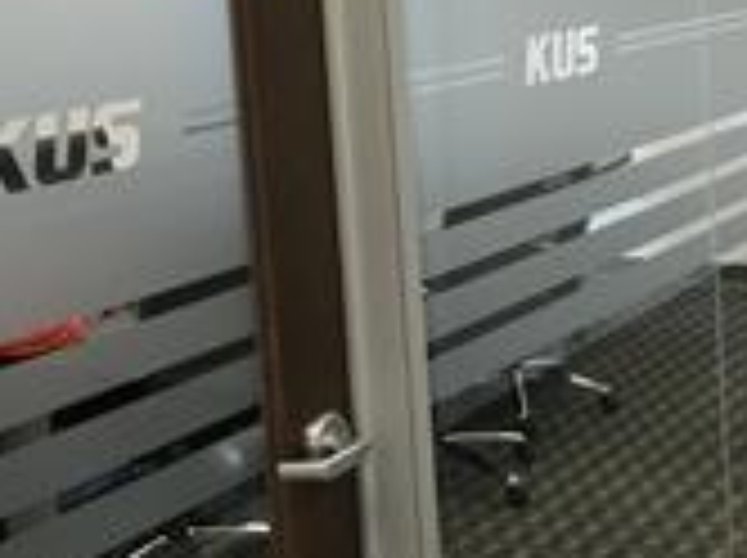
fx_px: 1508
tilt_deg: -4.7
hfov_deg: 27.8
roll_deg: +3.8
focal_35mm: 70
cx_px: 392
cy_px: 112
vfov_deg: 20.7
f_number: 2.2
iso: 50
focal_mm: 4.15
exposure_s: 1/30
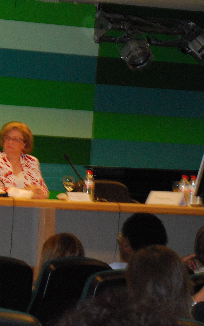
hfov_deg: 5.0
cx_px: -102
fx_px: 2323
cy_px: 201
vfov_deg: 8.0
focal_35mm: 261
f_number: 5.6
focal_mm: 80
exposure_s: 1/60
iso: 1600
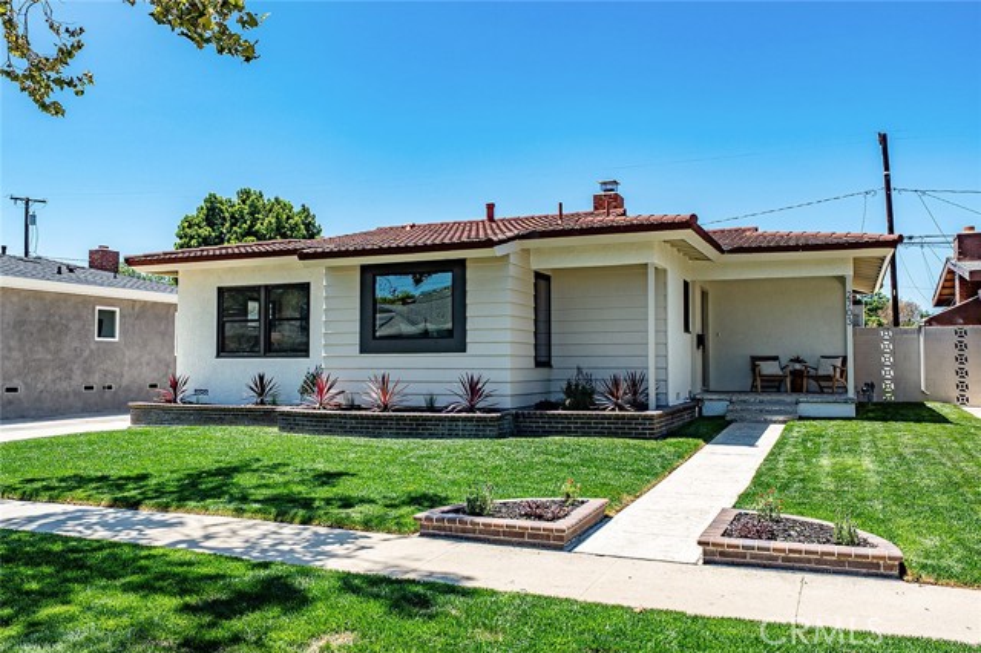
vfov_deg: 43.6
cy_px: 326
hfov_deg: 62.0
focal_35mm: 30
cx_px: 490
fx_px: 817
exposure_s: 1/400
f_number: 5.6
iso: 100
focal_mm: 20
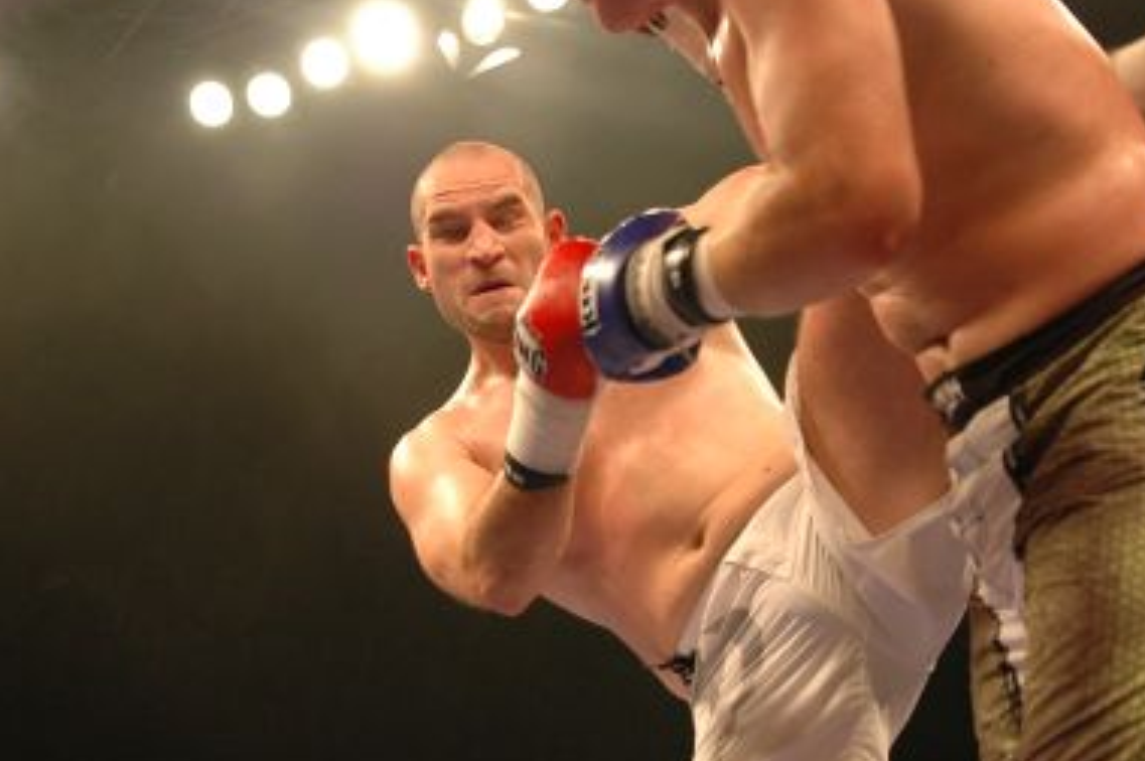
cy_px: 450
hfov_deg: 28.8
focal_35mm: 70
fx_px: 2224
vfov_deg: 19.4
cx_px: 637
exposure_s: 1/500
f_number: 2.8
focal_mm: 28
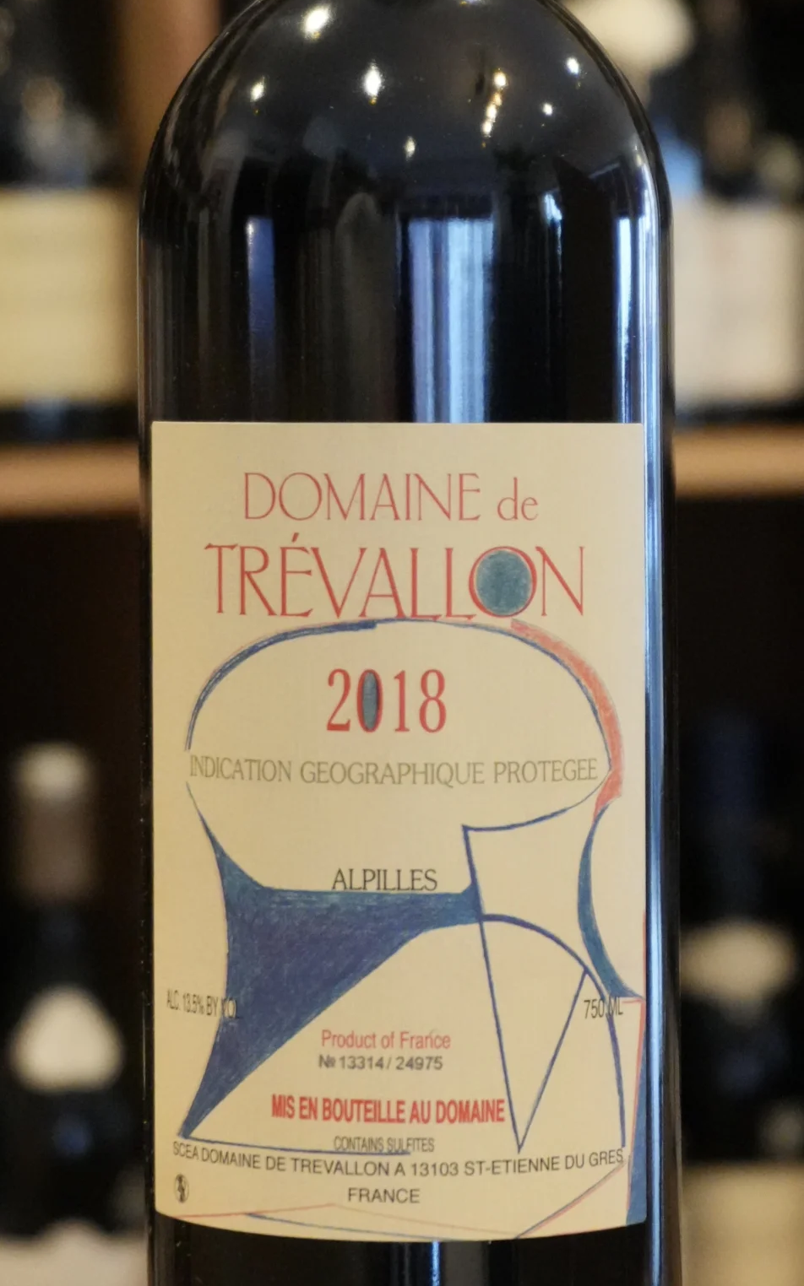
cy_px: 517
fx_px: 4414
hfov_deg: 10.4
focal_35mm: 126
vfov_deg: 16.6
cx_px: 457
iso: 6400
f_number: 5.6
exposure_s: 1/100
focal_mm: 49
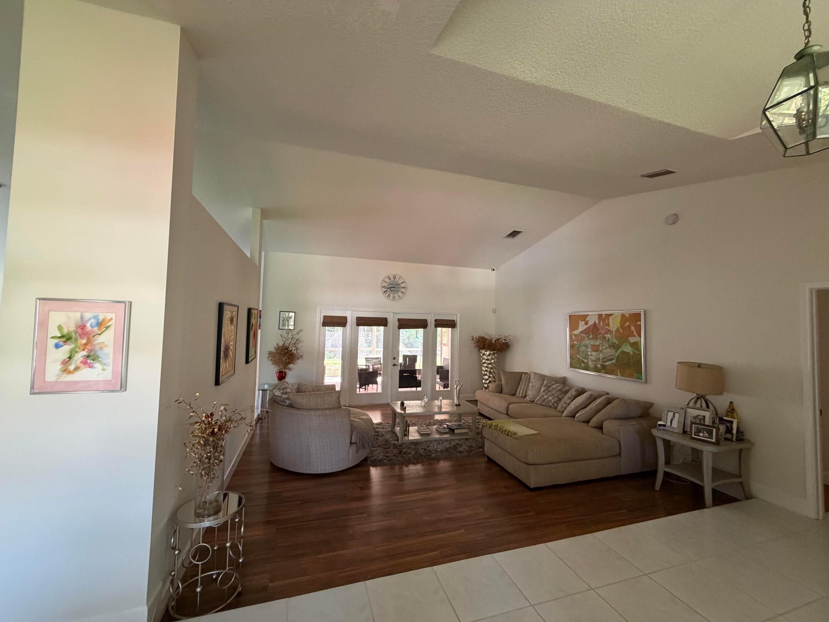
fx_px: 335
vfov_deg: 85.7
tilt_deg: +1.7
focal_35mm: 14
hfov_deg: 102.1
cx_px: 414
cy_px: 311
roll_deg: -1.1
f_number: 2.2
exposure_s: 1/60
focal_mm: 2.22
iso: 400
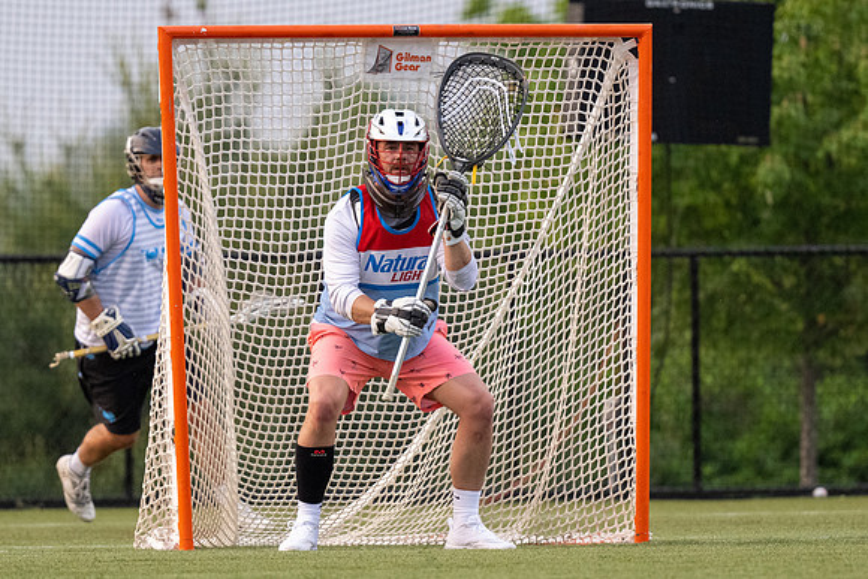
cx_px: 470
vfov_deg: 1.6
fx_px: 20270
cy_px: 298
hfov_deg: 2.5
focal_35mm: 841
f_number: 5.6
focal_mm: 500
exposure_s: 1/1000
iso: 3600
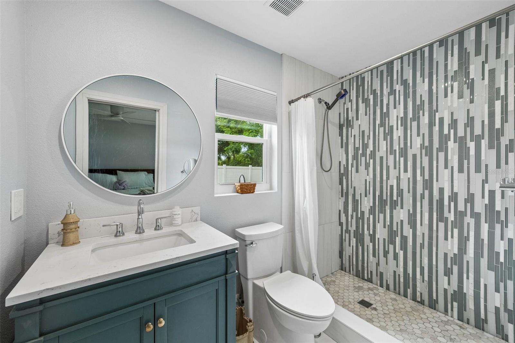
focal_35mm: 15
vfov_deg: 77.3
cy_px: 172
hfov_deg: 100.4
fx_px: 215
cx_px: 258
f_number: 8
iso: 800
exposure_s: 1/80
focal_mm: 15
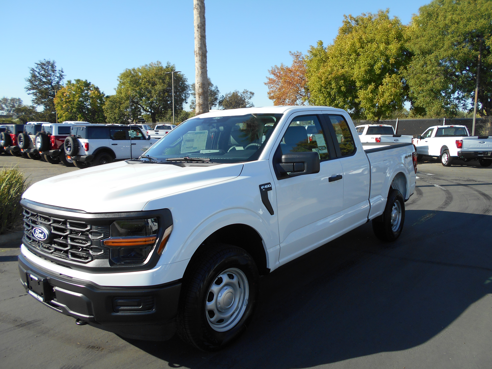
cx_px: 246
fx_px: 370
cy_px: 184
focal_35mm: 26
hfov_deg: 67.3
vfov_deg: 53.1
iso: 80
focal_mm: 4.6
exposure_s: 1/640
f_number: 3.2
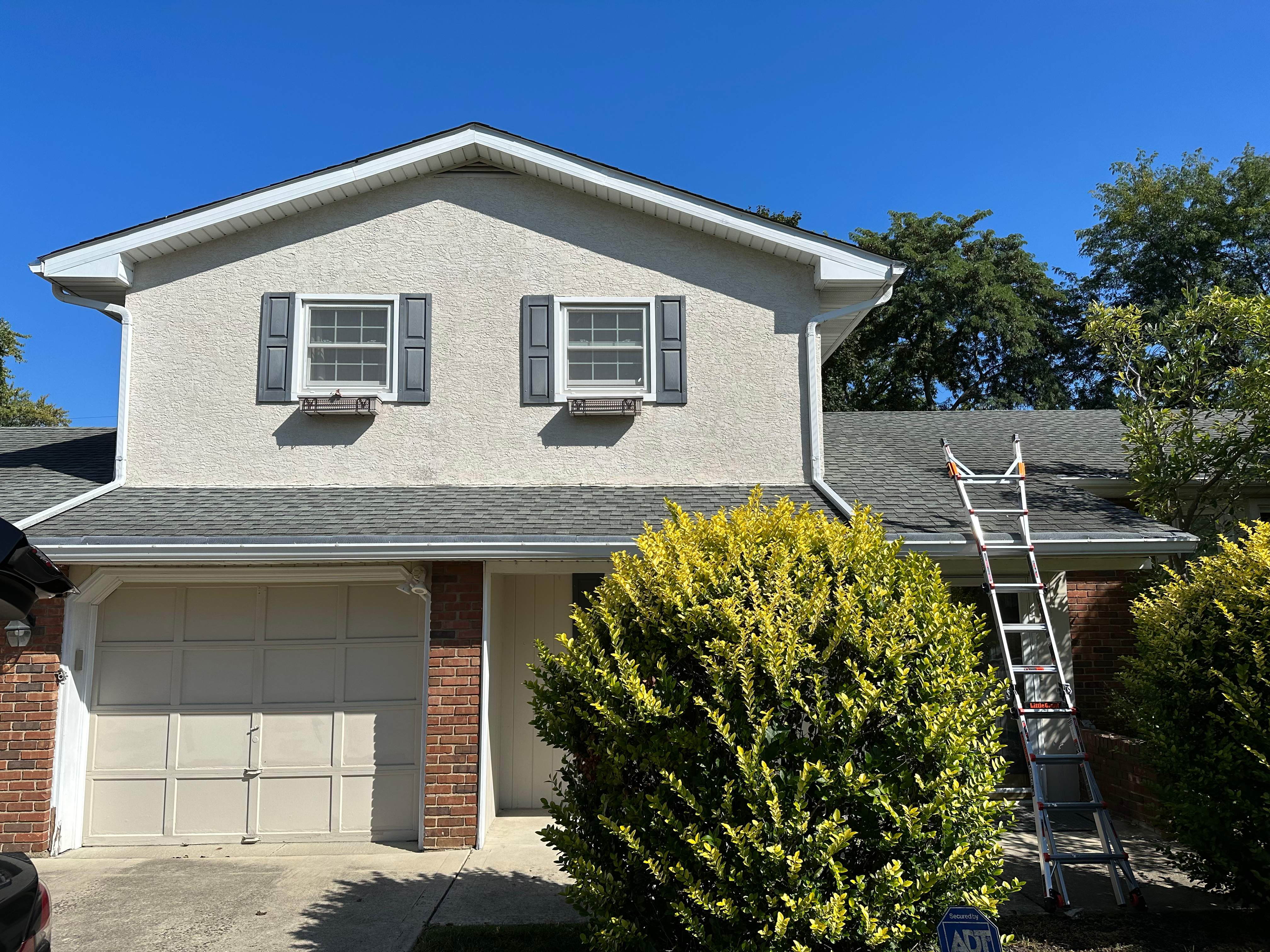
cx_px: 635
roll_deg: +0.6
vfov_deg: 56.8
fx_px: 881
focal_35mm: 24
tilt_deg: +8.0
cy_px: 476
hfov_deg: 71.6
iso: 80
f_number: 1.78
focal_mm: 6.86
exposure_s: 1/6623
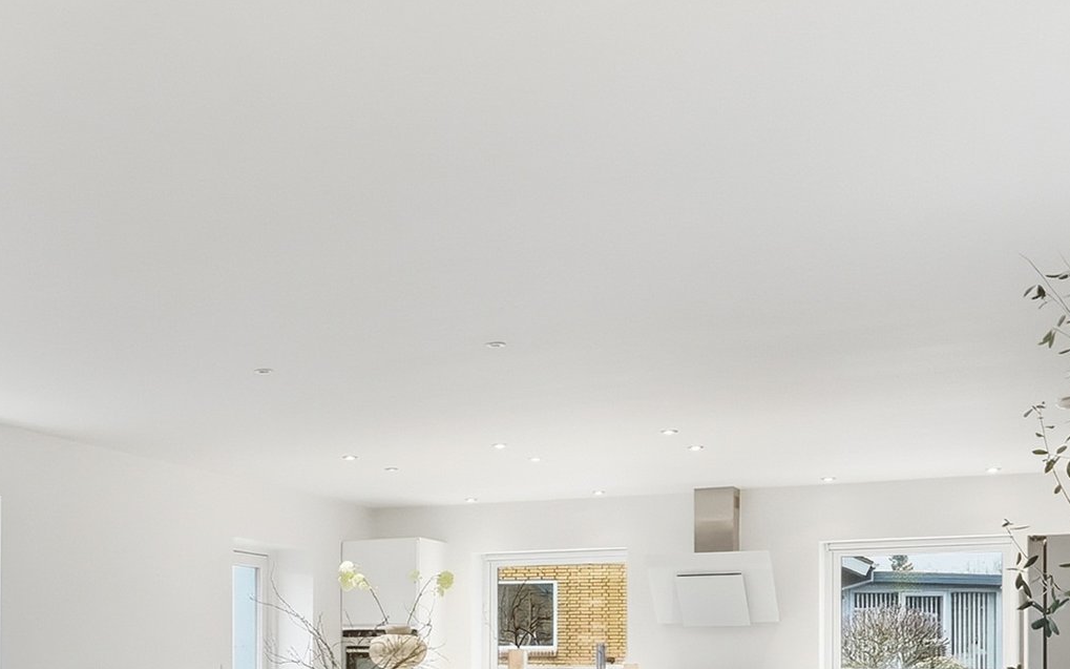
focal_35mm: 51
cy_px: 678
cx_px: 107
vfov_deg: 24.2
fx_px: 1487
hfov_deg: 37.0
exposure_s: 1/30
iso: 640
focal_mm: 17
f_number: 9
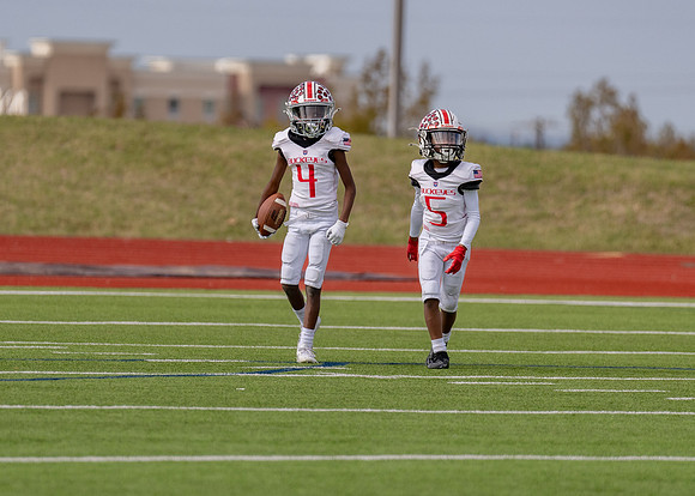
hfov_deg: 4.7
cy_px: 220
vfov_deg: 3.3
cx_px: 307
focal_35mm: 431
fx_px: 8496
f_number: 2.8
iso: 160
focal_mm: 200
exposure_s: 1/4000
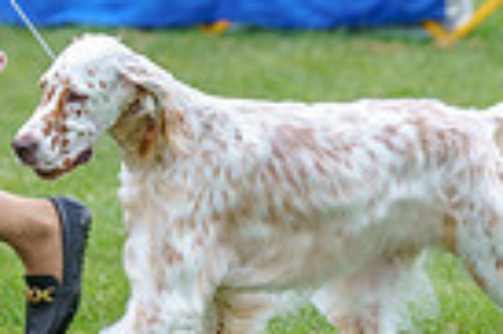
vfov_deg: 2.4
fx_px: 8094
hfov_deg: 3.6
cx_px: 37
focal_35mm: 580
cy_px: -97
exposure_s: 1/640
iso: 640
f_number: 2.8
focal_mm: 137
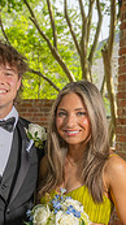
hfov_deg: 11.1
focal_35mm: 109
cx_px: 55
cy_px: 252
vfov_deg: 18.8
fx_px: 649
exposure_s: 1/160
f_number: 5.6
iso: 100
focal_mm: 40
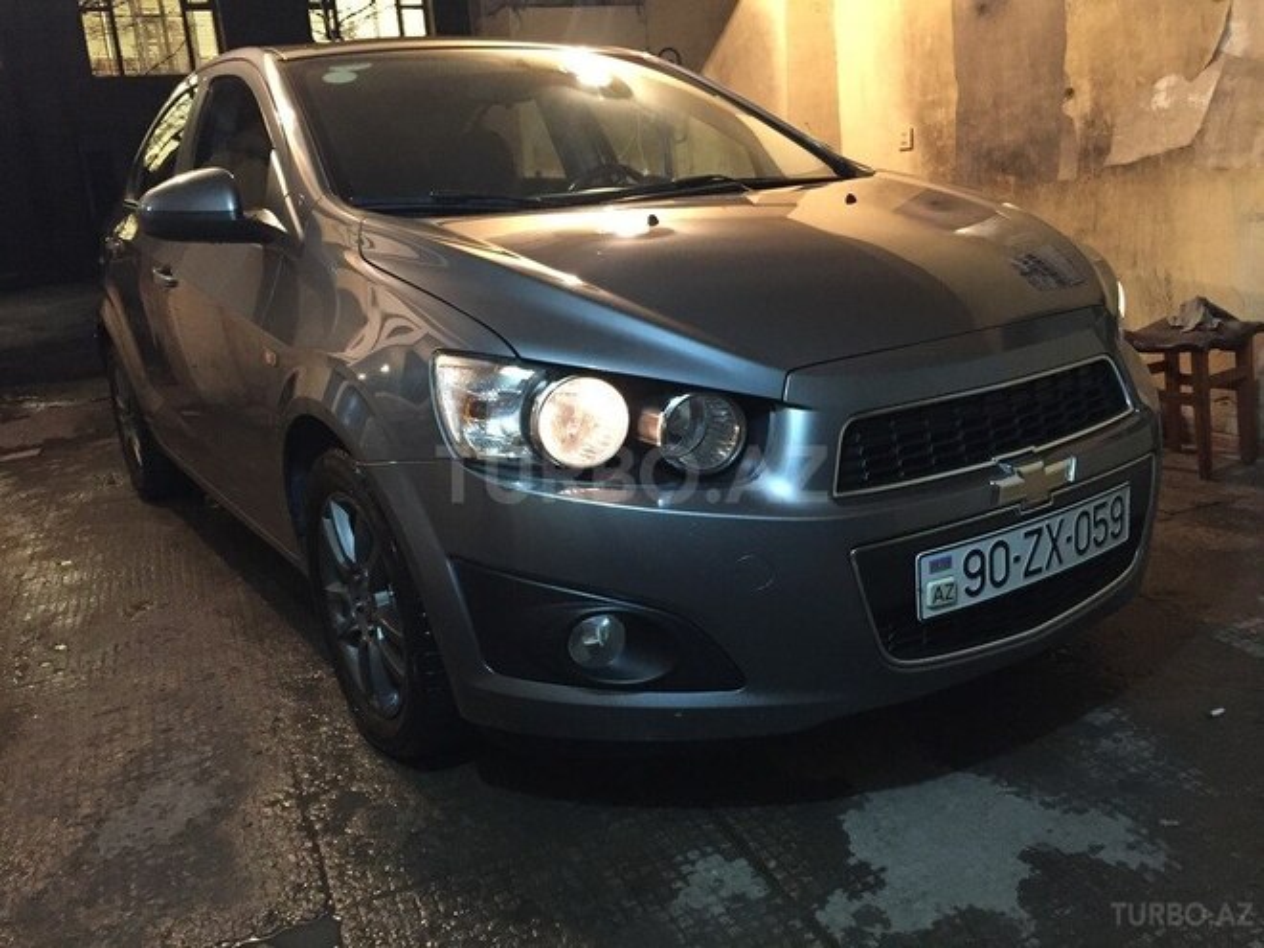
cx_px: 632
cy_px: 474
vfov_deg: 48.2
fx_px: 1059
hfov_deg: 61.7
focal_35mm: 29
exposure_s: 1/17
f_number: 2.2
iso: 250
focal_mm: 4.15
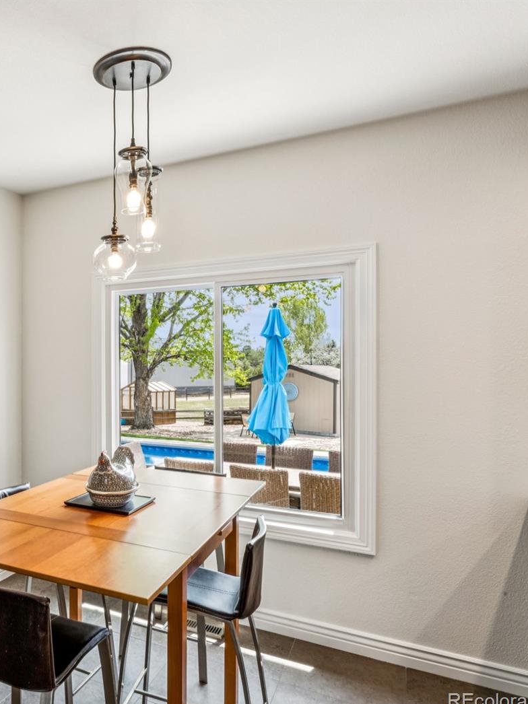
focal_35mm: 26
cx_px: 18
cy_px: 356
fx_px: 533
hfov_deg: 45.7
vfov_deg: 67.0
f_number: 22
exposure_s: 1/2.5
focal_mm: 17.8
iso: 100
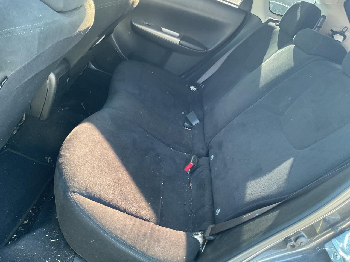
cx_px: 175
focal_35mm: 29
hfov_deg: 61.7
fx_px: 293
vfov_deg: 48.2
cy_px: 131
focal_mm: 3
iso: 160
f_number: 1.8
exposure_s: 1/60
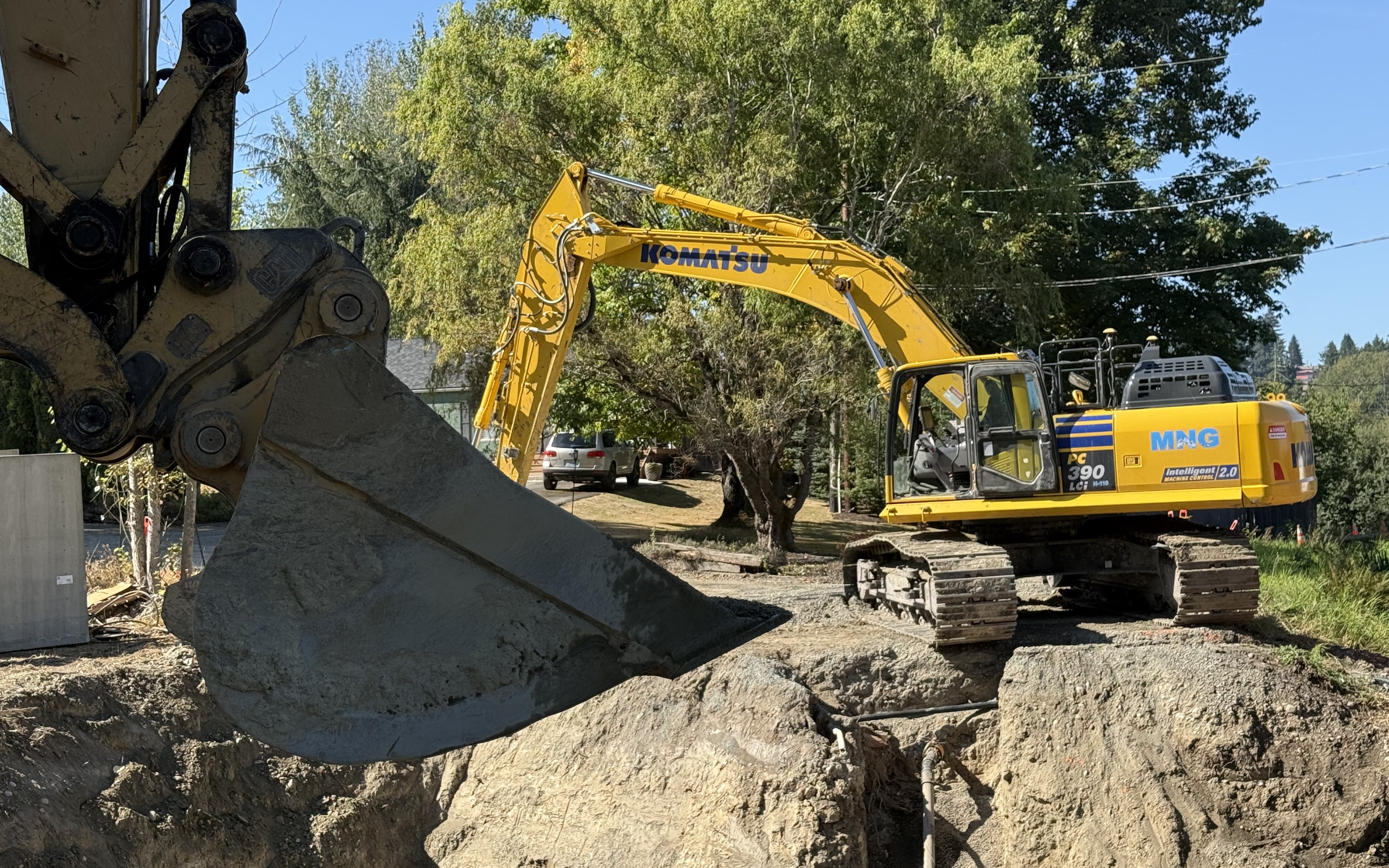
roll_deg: +2.2
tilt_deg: +2.4
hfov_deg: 38.9
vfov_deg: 24.9
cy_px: 447
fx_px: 1969
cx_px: 705
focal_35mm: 52
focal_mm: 6.76
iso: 64
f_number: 1.78
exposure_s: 1/1883
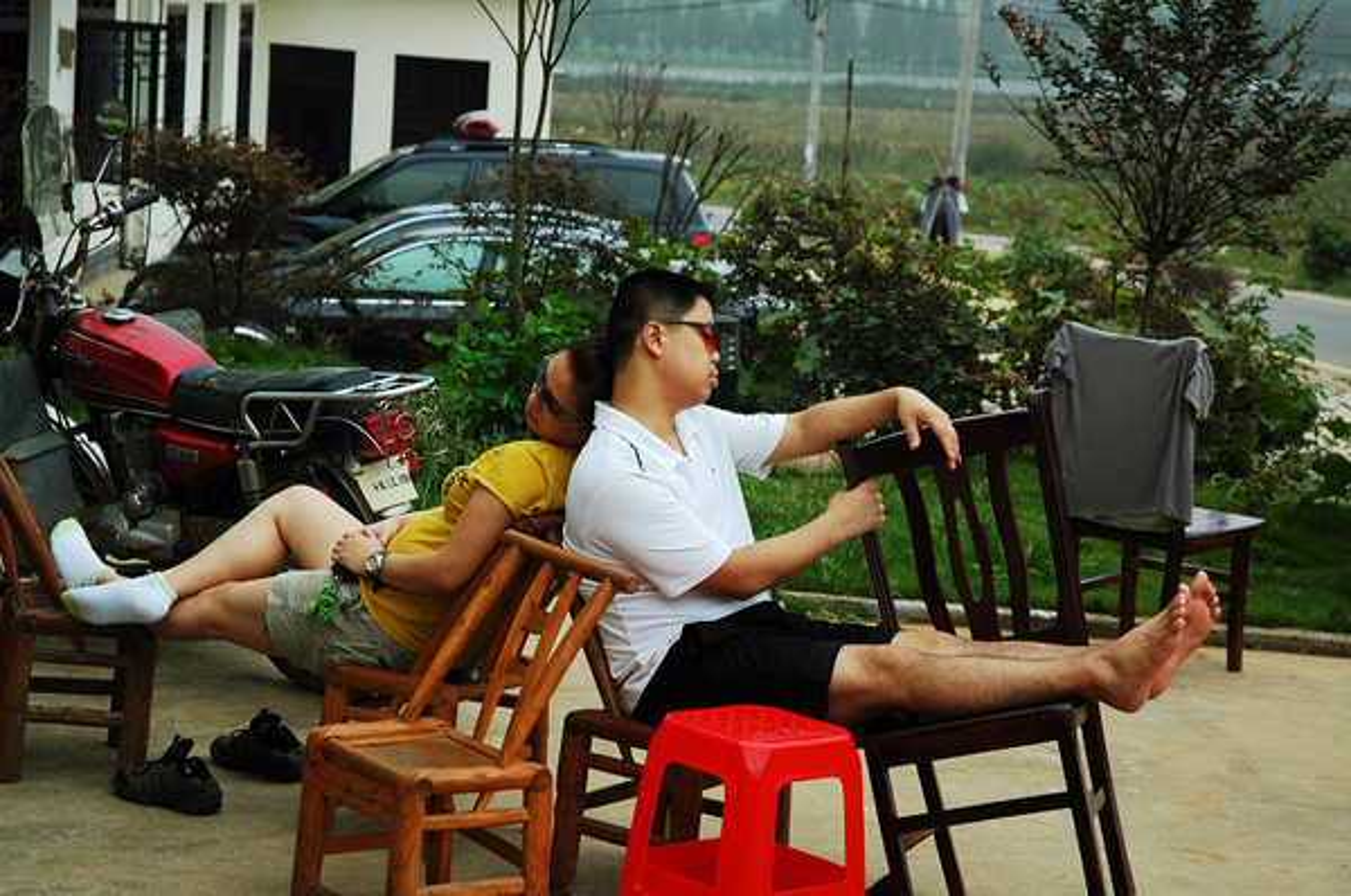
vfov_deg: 16.5
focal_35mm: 82
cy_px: 448
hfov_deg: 24.7
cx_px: 676
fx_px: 3091
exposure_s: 1/500
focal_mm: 55
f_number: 4.5
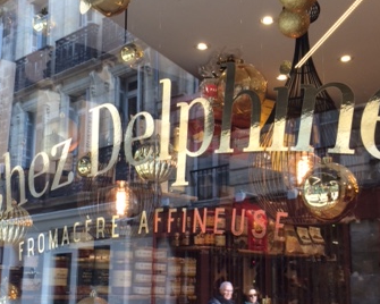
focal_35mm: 54
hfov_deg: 34.7
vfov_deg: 28.1
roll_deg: -0.2
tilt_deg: +11.2
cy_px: 160
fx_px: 607
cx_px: 201
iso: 64
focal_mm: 4.15
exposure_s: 1/100
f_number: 2.2
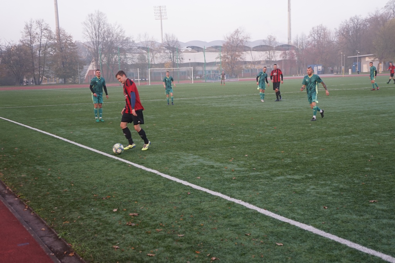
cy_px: 132
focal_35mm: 52
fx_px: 571
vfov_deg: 26.0
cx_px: 198
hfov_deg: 38.2
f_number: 4.5
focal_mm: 35
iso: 250
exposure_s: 1/160
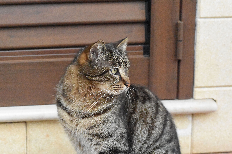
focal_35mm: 128
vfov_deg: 10.8
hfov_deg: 16.1
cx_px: 116
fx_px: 822
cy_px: 77
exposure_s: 1/8000
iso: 25600
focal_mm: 85
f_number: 5.6
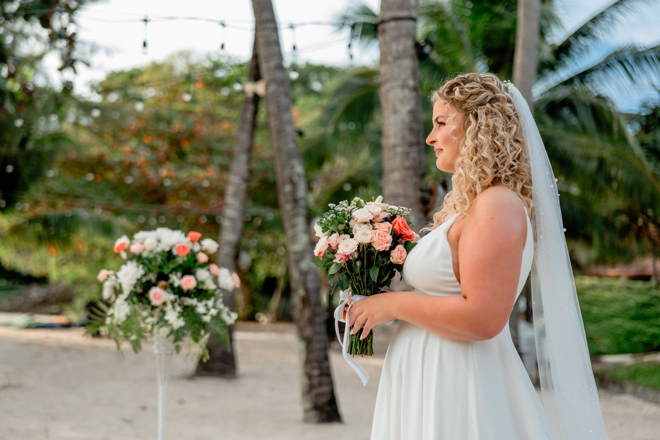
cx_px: 330
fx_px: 917
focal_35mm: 50
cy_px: 220
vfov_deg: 27.0
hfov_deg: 39.6
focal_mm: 50
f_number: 2.2
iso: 250
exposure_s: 1/400
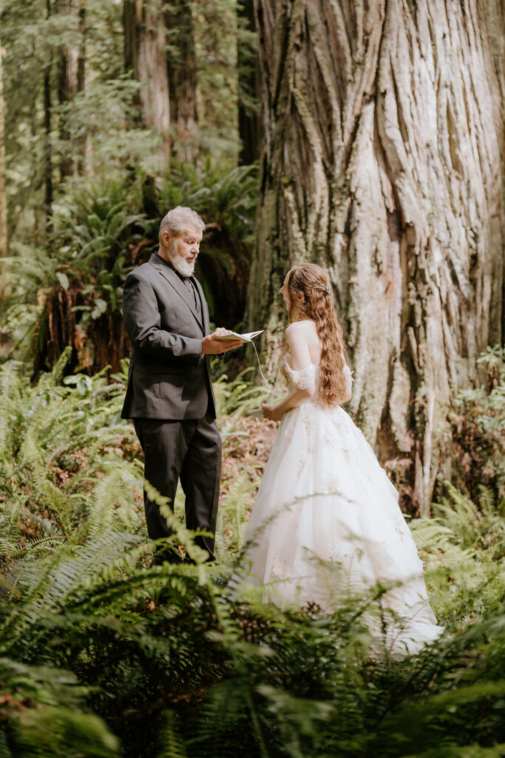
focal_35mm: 70
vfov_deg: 28.8
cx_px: 252
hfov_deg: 19.5
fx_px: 1472
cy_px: 379
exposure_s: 1/250
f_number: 2.8
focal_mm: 70
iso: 400
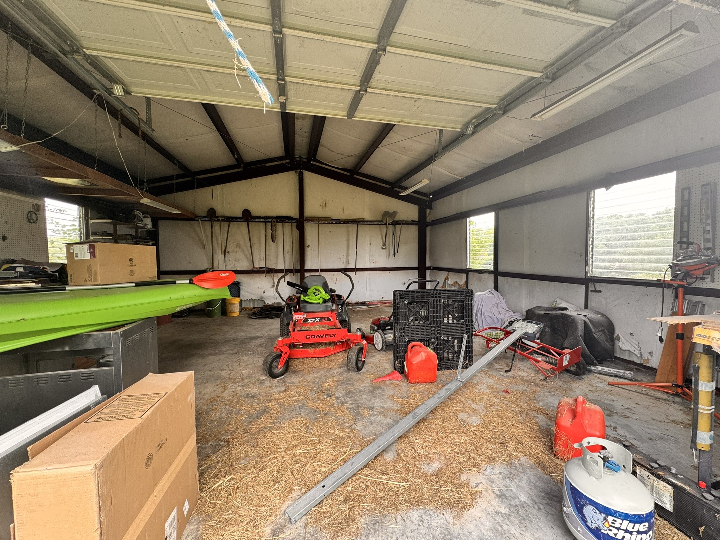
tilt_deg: -2.5
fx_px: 291
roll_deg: +0.1
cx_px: 360
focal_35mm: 14
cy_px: 270
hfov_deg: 102.1
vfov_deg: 85.7
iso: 80
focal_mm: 2.22
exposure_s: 1/99
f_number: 2.2
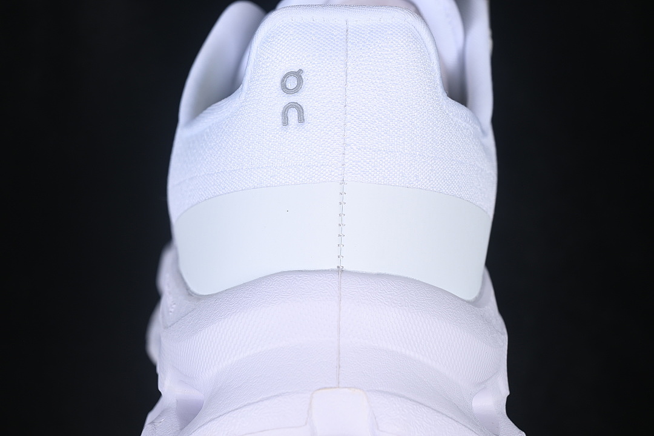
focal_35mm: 75
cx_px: 327
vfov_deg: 18.2
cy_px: 218
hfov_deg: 27.0
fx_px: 1362
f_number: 8
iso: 160
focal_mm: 50
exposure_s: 1/60
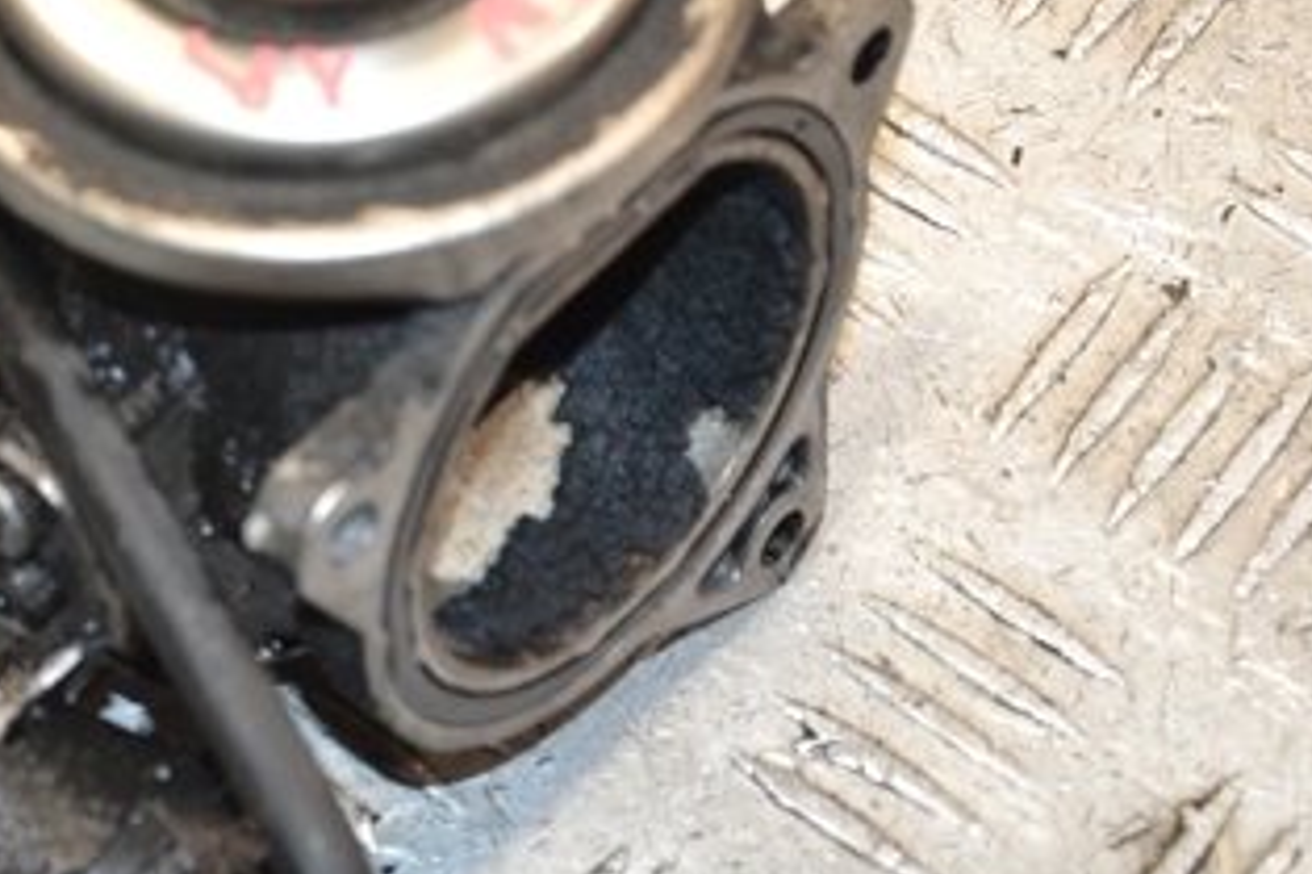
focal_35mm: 116
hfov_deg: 17.3
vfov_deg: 11.8
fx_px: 4225
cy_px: 410
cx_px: 88
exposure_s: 1/160
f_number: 5
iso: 800
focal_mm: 38
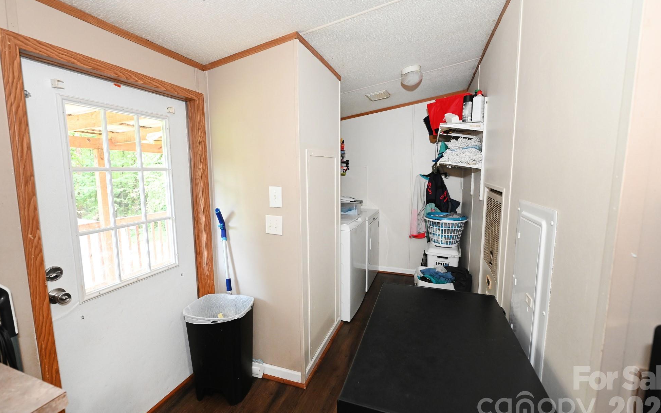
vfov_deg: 74.8
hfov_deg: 101.5
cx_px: 334
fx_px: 270
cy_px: 201
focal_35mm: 15
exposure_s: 1/60
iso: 2200
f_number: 4
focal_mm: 14
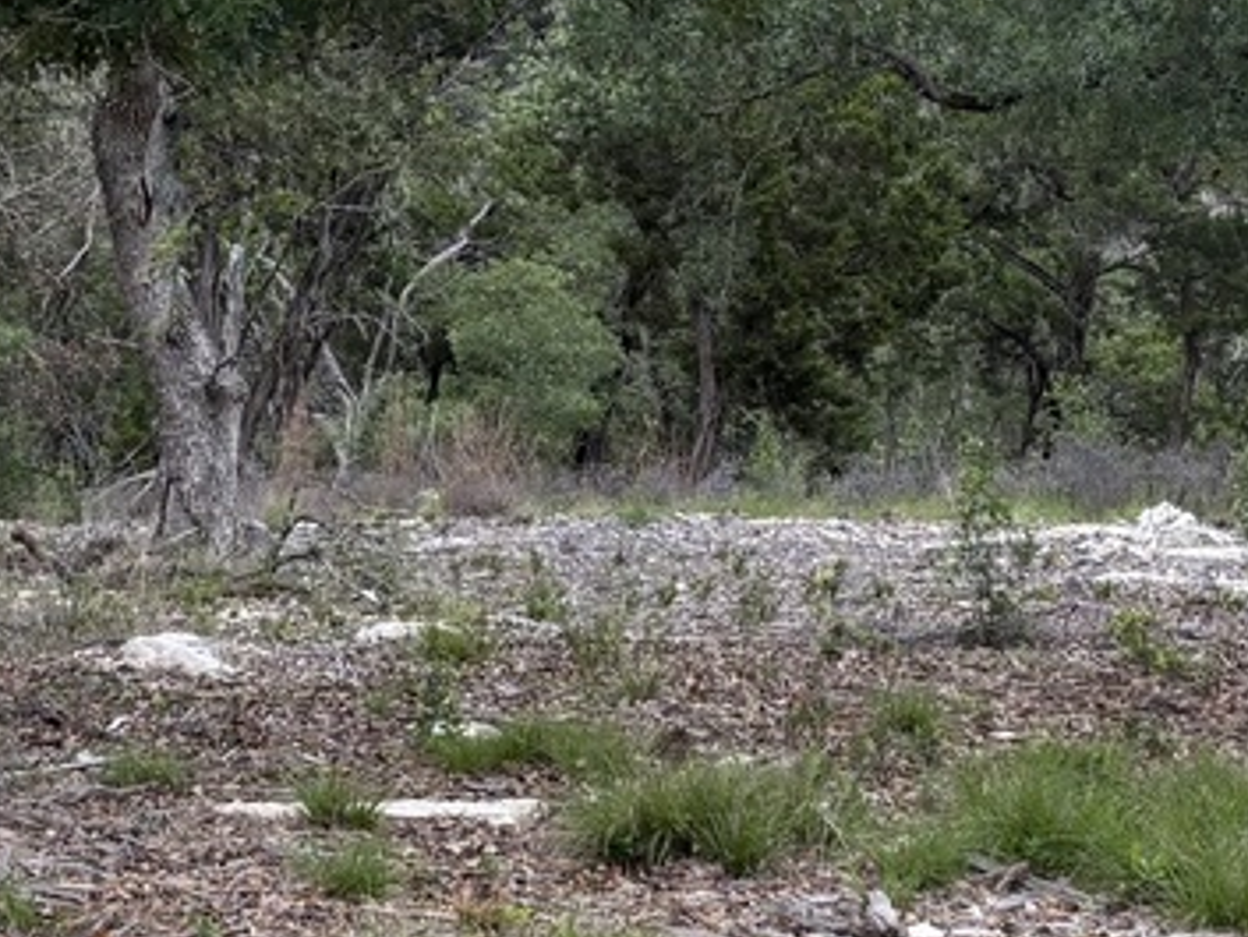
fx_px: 3823
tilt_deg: -3.3
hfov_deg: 18.5
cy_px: 438
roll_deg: -3.8
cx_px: 463
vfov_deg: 14.0
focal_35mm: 106
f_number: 1.6
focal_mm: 5.96
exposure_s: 1/493
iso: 50
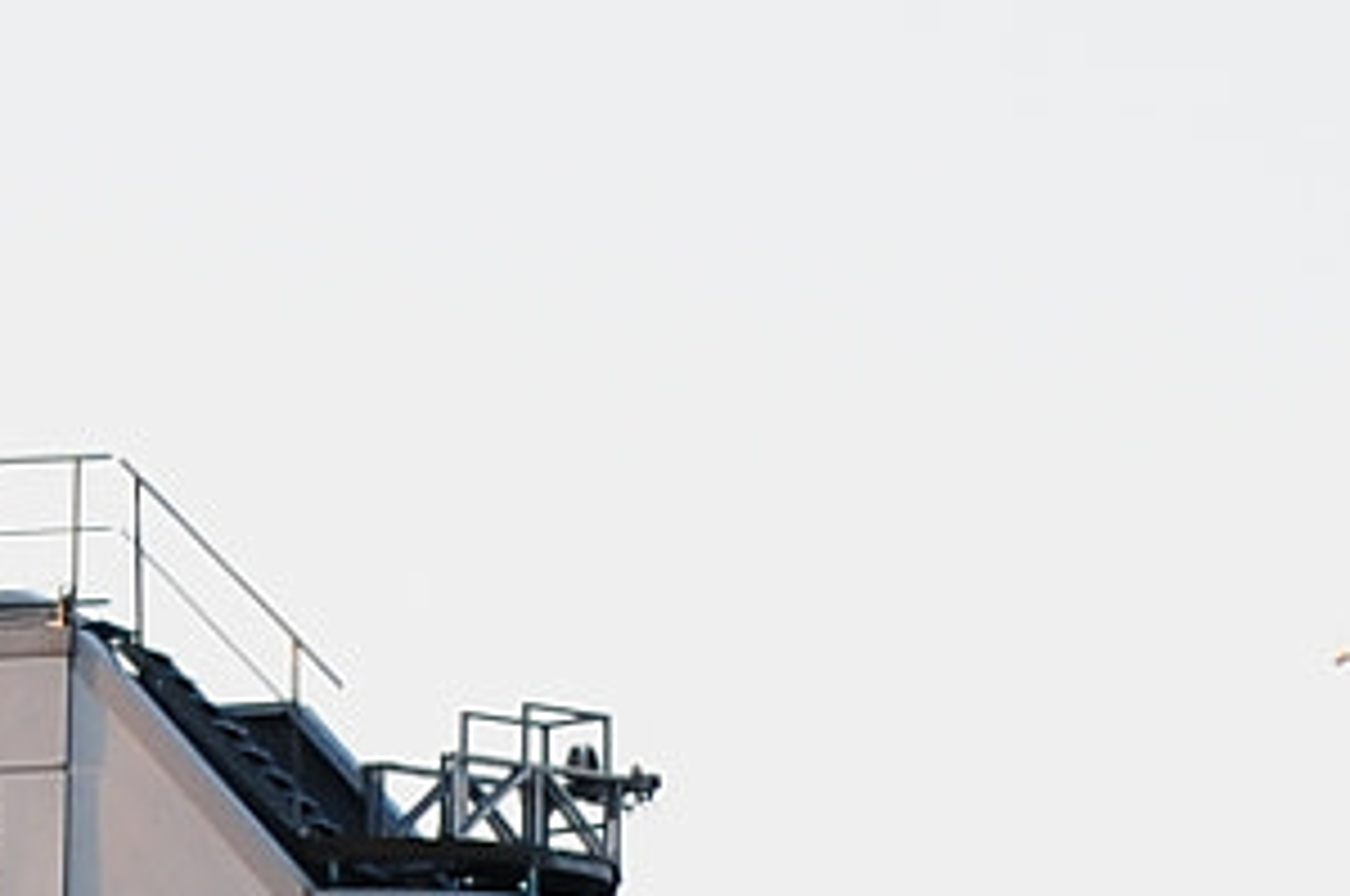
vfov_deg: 1.9
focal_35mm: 716
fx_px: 26807
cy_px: 896
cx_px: 3892
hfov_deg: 2.8
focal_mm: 70
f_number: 5.6
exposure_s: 1/160
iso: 200
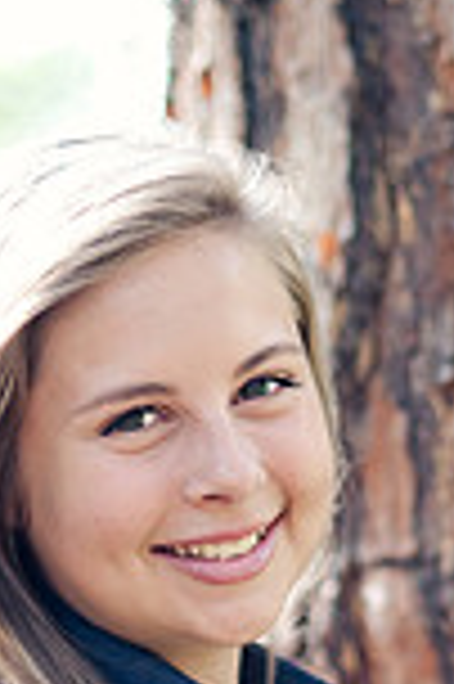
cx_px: 227
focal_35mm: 251
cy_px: 909
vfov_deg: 8.1
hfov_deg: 5.5
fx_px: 4759
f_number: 2
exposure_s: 1/400
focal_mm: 85
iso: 200
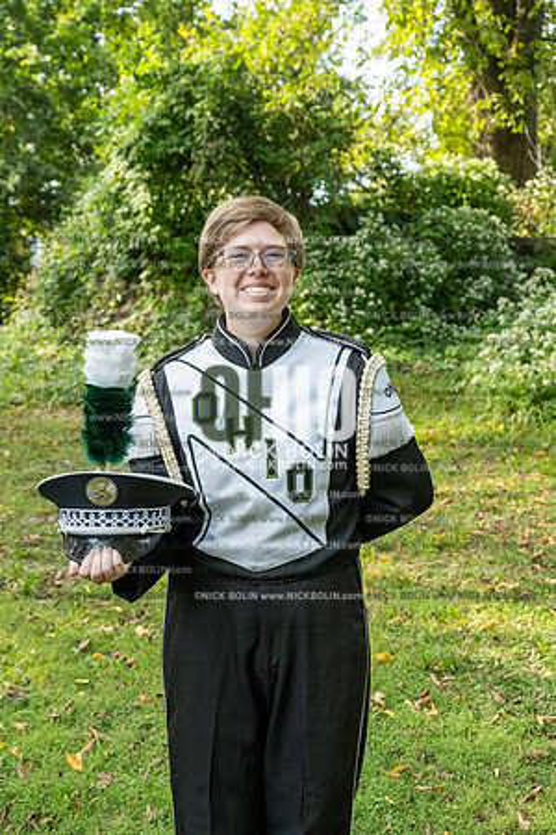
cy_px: 418
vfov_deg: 43.6
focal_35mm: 45
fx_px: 1042
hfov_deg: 29.9
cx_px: 278
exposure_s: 1/640
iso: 1000
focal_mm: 45
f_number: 5.6
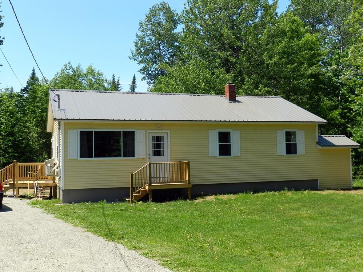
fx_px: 409
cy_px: 133
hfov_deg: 47.9
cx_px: 184
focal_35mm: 39
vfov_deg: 36.8
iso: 160
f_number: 4
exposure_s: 1/800
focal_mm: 6.7
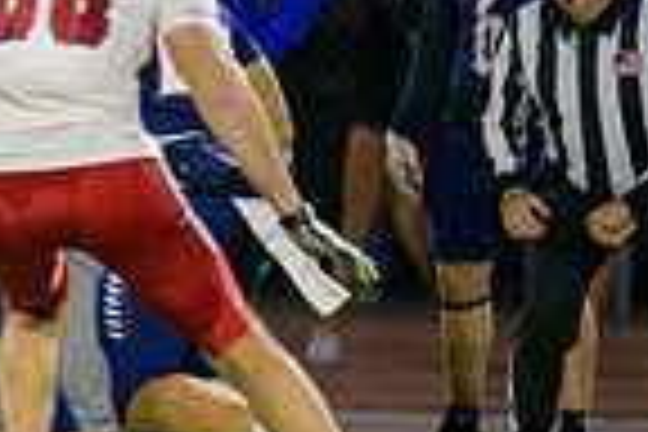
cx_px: -500
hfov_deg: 1.7
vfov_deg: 1.1
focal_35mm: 1207
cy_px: 128
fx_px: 21724
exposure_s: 1/250
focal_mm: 300
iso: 2000
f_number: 2.8
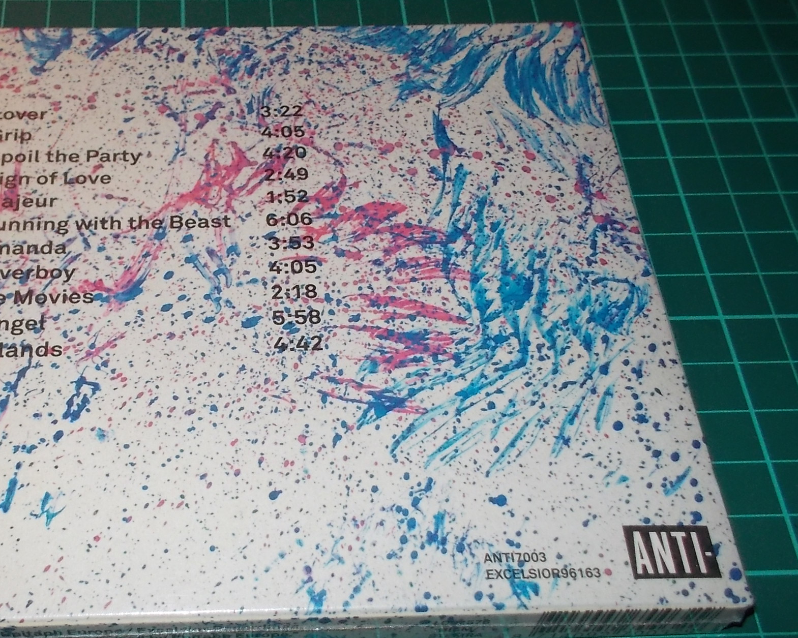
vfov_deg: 36.3
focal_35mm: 41
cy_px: 388
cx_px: 248
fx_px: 968
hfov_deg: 44.0
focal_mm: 4.1
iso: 200
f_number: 3.3
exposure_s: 1/30
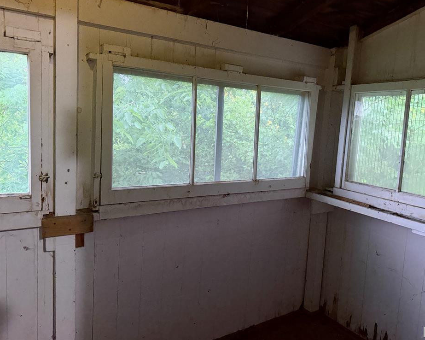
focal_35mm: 26
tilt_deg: -5.4
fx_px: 327
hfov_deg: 65.9
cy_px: 165
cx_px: 233
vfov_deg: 54.9
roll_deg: -2.1
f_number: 1.78
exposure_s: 1/60
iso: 800
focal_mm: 6.76
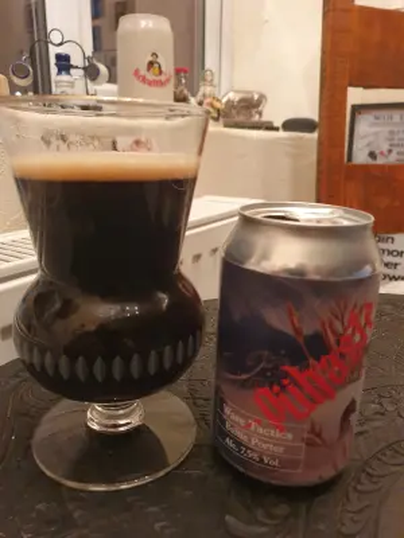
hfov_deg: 53.1
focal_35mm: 26
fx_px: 405
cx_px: 202
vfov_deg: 67.3
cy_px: 269
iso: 320
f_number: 1.5
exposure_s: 1/50
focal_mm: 4.32
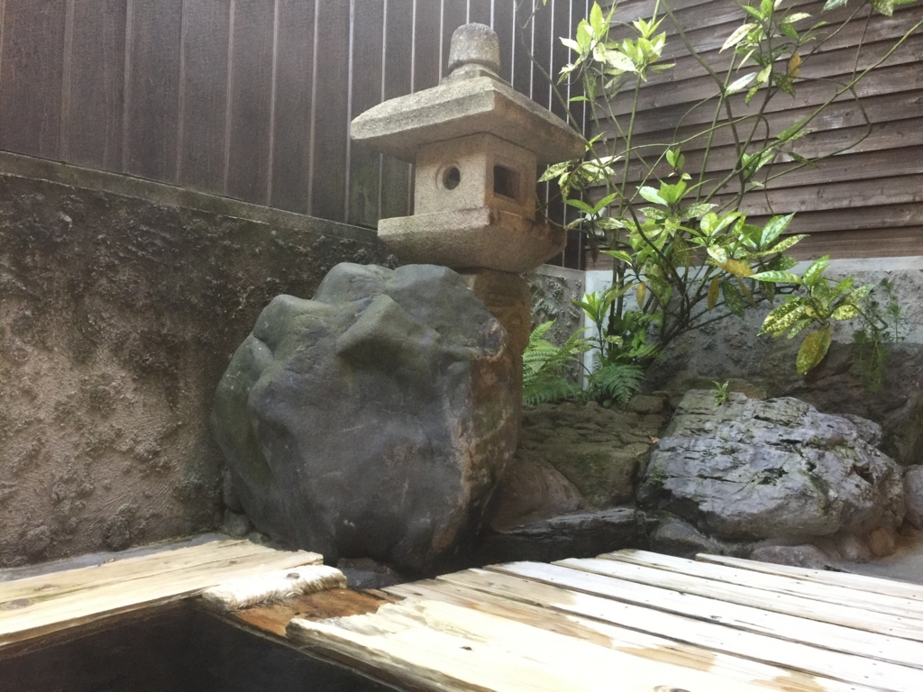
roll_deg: -2.2
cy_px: 346
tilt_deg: +0.4
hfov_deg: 61.7
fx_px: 773
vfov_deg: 48.2
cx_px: 462
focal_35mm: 29
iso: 80
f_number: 2.2
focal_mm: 4.15
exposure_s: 1/15
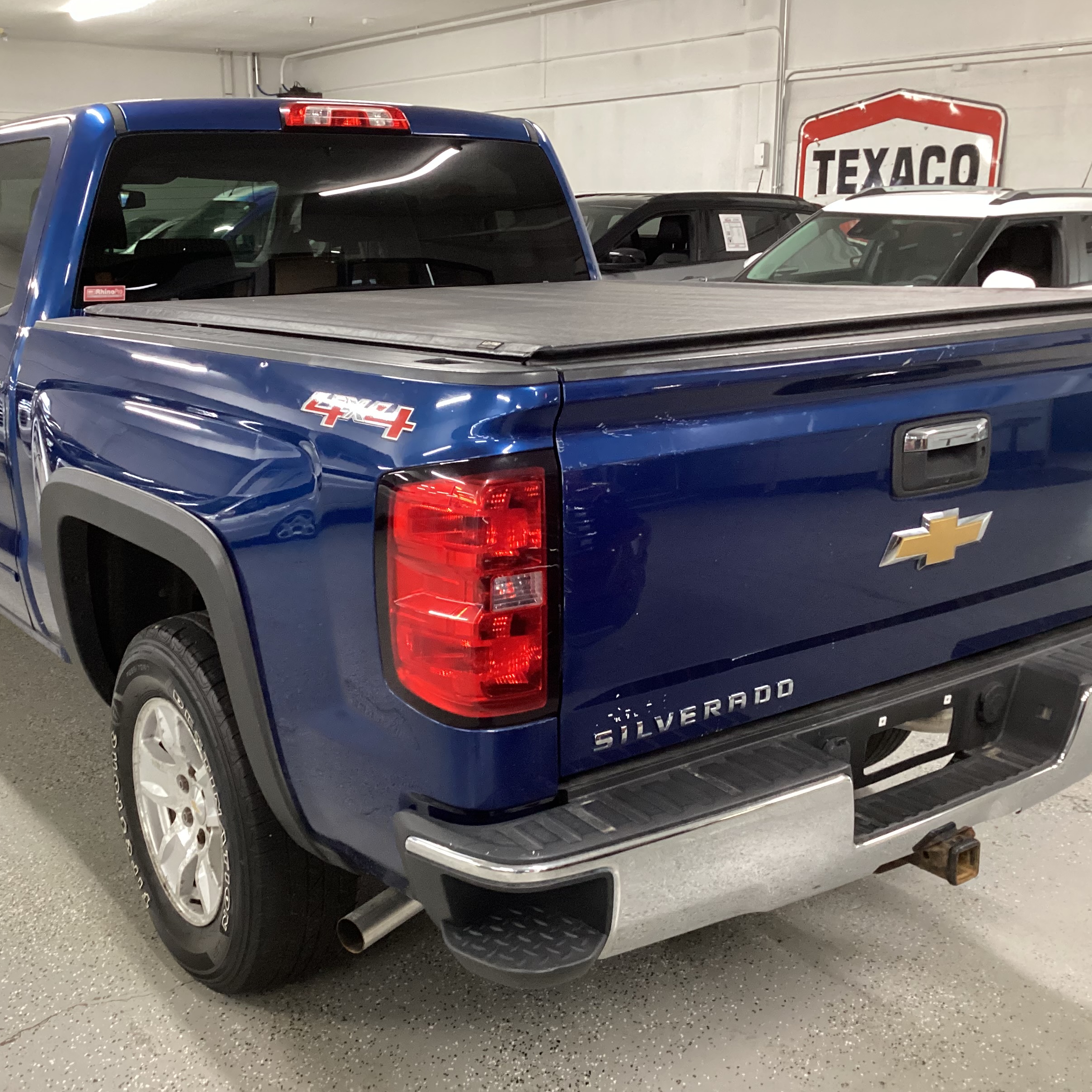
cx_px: 499
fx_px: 1321
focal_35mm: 37
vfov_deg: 44.9
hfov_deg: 44.9
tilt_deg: -15.5
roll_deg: -0.6
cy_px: 544
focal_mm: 3.3
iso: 250
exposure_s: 1/33
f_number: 2.4
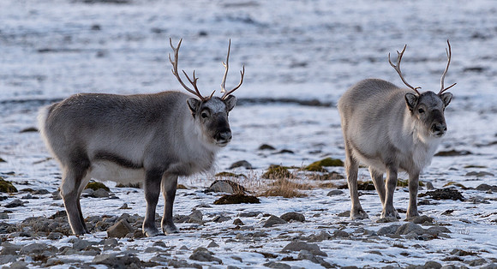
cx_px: 373
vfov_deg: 1.0
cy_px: 89
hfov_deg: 1.8
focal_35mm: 1190
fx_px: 15542
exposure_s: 1/500
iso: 200
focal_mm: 400
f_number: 5.6
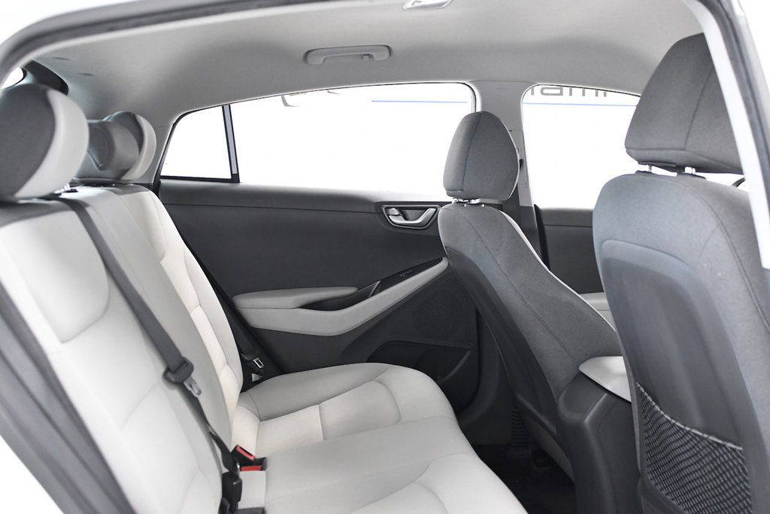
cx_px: 385
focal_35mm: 36
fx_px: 770
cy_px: 257
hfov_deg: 53.1
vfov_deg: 36.9
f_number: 3.5
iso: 2500
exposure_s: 1/200
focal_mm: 24
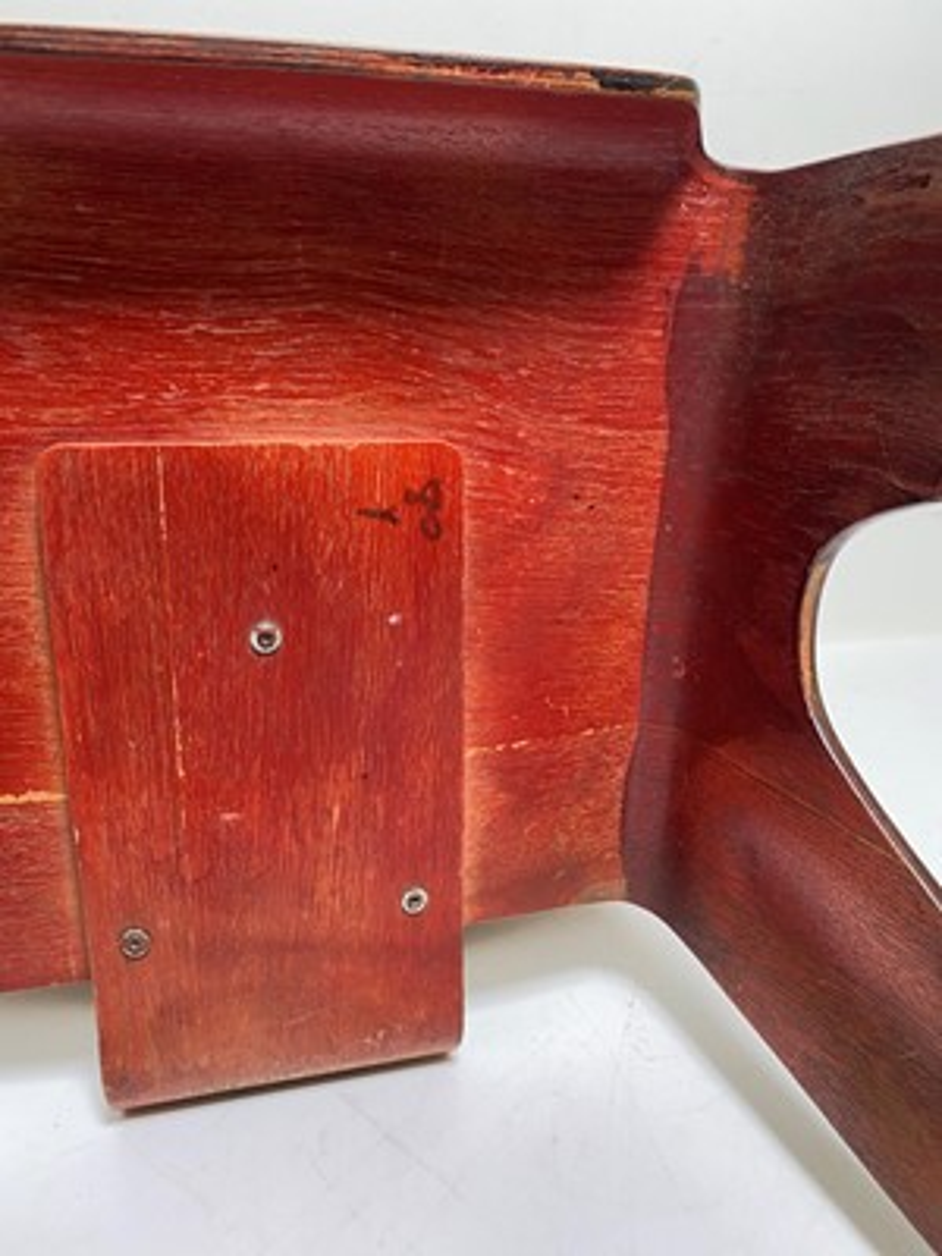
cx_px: 471
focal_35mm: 26
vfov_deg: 67.3
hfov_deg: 53.1
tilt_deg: -15.4
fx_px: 943
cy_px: 628
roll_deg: -0.2
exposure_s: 1/50
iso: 64
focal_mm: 4.25
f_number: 1.8
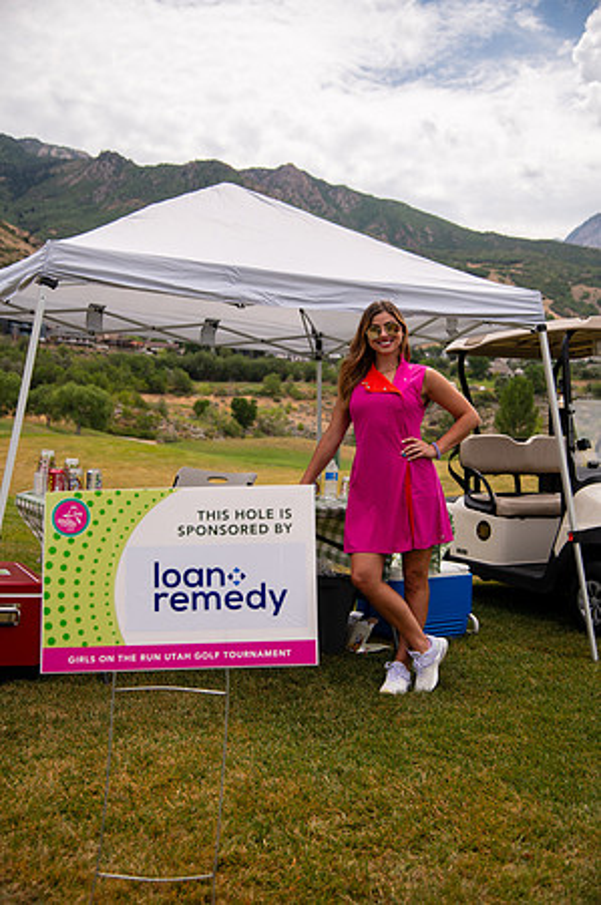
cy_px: 452
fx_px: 1004
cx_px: 300
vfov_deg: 48.5
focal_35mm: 40
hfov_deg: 33.3
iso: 200
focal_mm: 40
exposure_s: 1/3200
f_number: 4
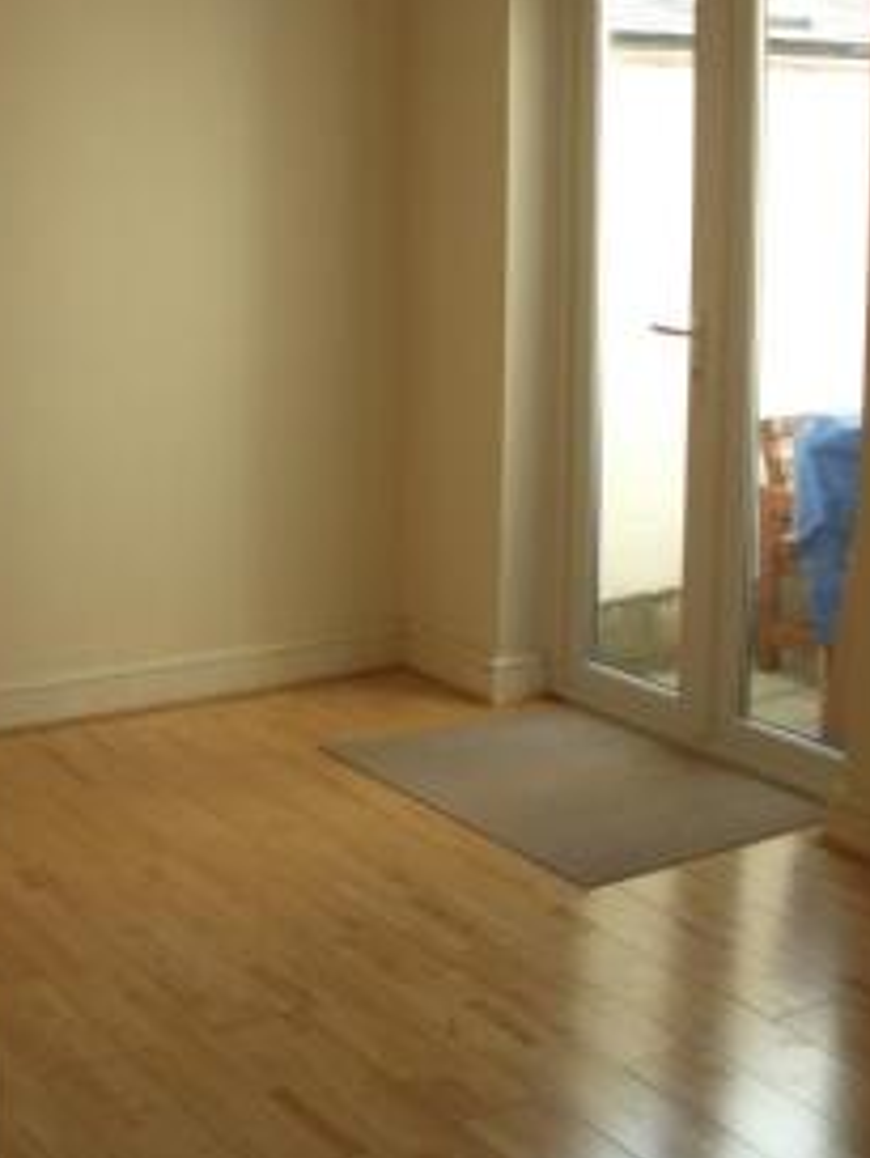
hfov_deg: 26.1
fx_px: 1875
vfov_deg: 34.1
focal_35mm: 56
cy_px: 418
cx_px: 369
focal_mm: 5.8
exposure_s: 1/160
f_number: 2.6
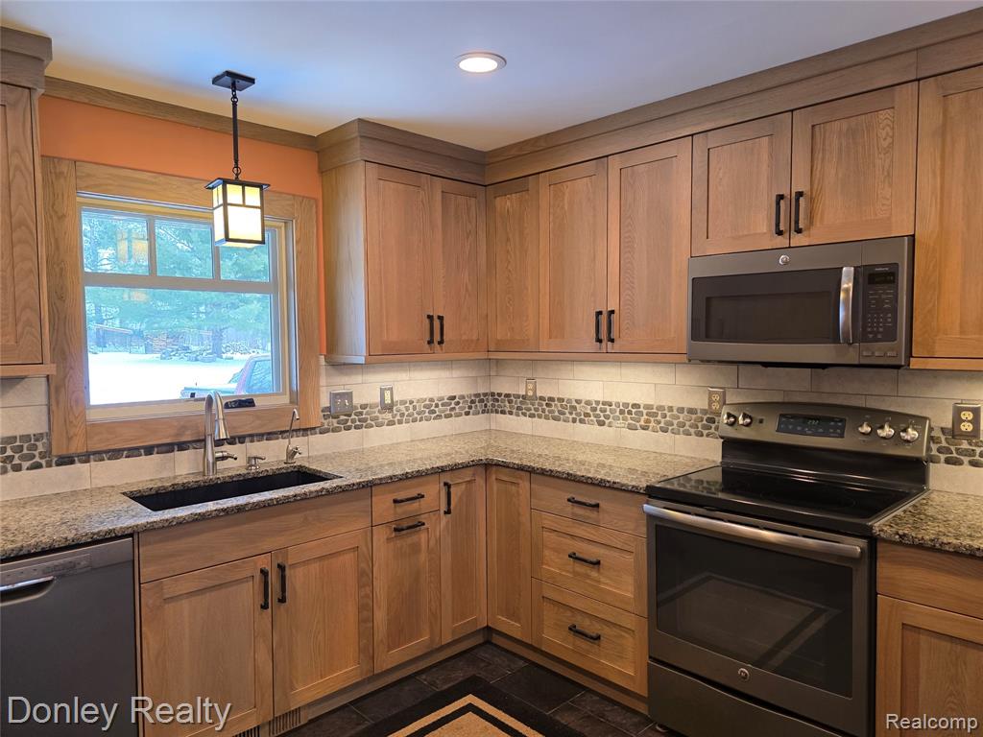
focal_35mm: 23
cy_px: 368
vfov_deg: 58.9
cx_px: 492
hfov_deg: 73.9
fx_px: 653
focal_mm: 6.3
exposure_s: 1/120
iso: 200
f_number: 1.7
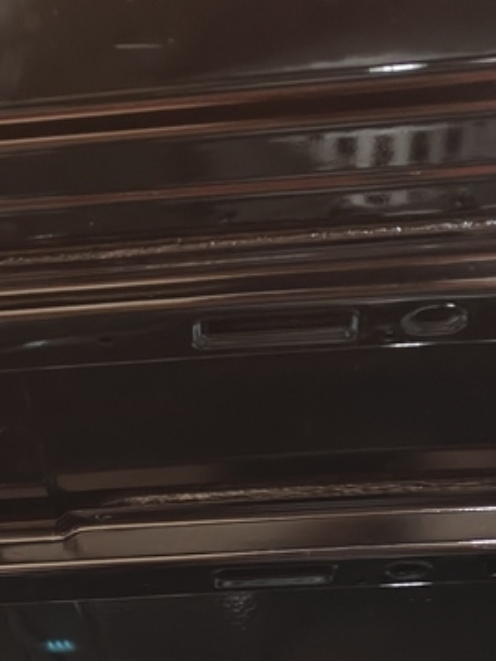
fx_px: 1834
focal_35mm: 96
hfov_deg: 15.1
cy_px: 813
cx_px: -24
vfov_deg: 19.2
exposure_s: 1/44
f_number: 1.8
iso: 160
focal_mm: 5.59
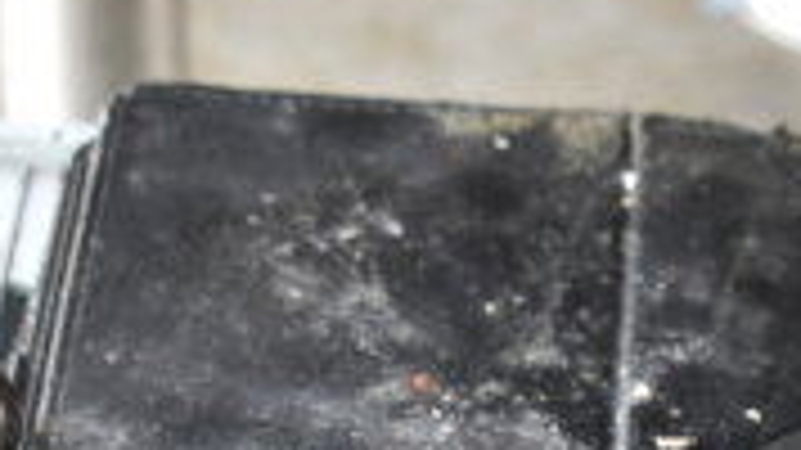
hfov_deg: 11.0
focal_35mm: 194
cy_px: 776
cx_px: 756
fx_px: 4119
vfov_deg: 6.1
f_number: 4.8
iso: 1250
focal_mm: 36
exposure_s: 1/60
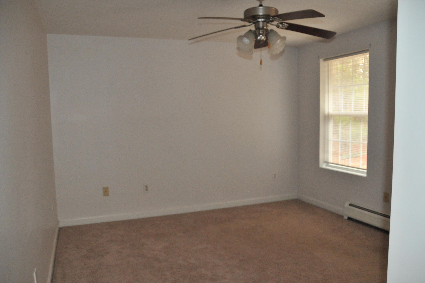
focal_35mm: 30
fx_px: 354
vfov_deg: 43.5
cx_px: 212
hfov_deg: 62.0
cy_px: 142
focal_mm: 20
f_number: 3.5
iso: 1600
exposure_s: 1/160
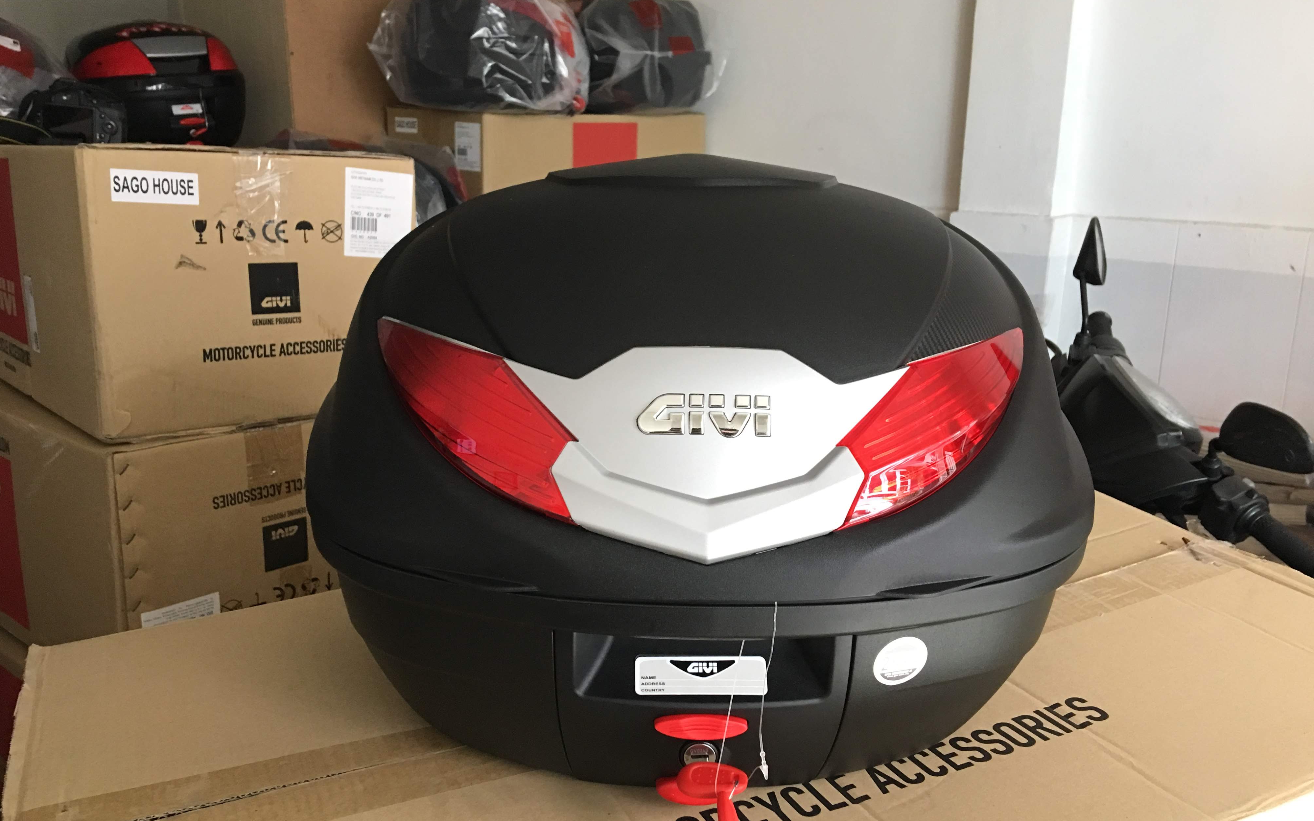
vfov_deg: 40.6
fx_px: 1110
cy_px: 451
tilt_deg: -14.7
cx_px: 656
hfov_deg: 61.2
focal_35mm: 31
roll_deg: +0.4
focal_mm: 4.15
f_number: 2.2
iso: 100
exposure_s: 1/17
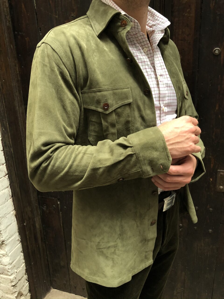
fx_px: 242
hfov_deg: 49.7
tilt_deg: -18.8
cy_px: 150
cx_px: 112
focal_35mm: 28
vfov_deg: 63.4
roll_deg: +2.8
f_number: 1.8
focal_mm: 4
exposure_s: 1/15
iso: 40
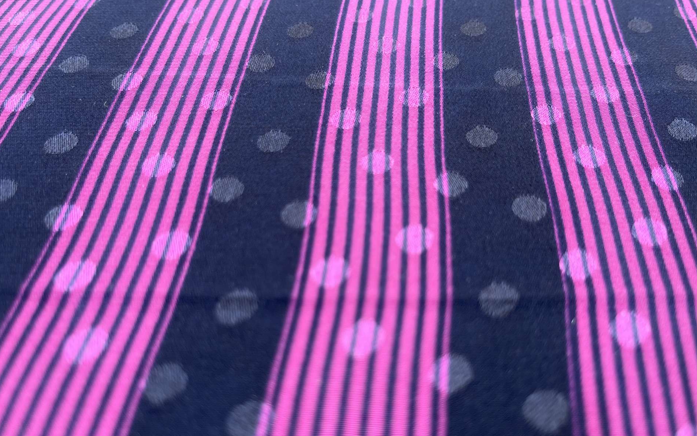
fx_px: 532
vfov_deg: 44.5
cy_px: 240
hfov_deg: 66.5
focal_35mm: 28
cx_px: 352
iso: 125
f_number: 1.6
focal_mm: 5.1
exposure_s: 1/121
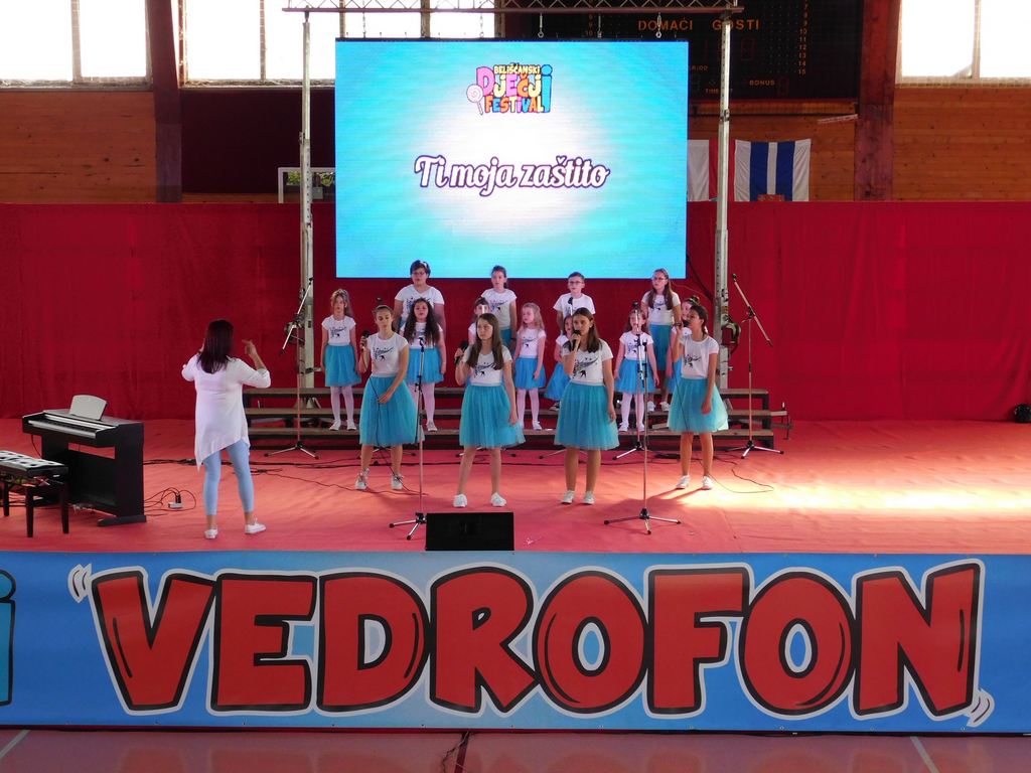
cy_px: 386
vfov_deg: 22.3
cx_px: 516
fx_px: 1966
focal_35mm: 66
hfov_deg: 29.4
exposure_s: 1/80
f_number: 4.2
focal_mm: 11.7
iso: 400
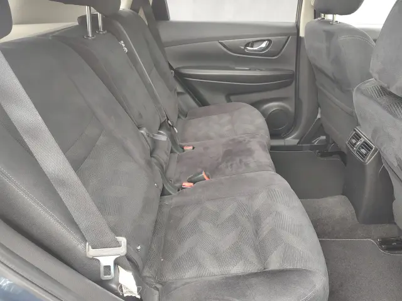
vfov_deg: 58.9
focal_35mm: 23
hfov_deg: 73.9
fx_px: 267
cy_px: 150
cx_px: 201
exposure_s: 1/50
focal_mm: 5.56
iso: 227
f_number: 1.8
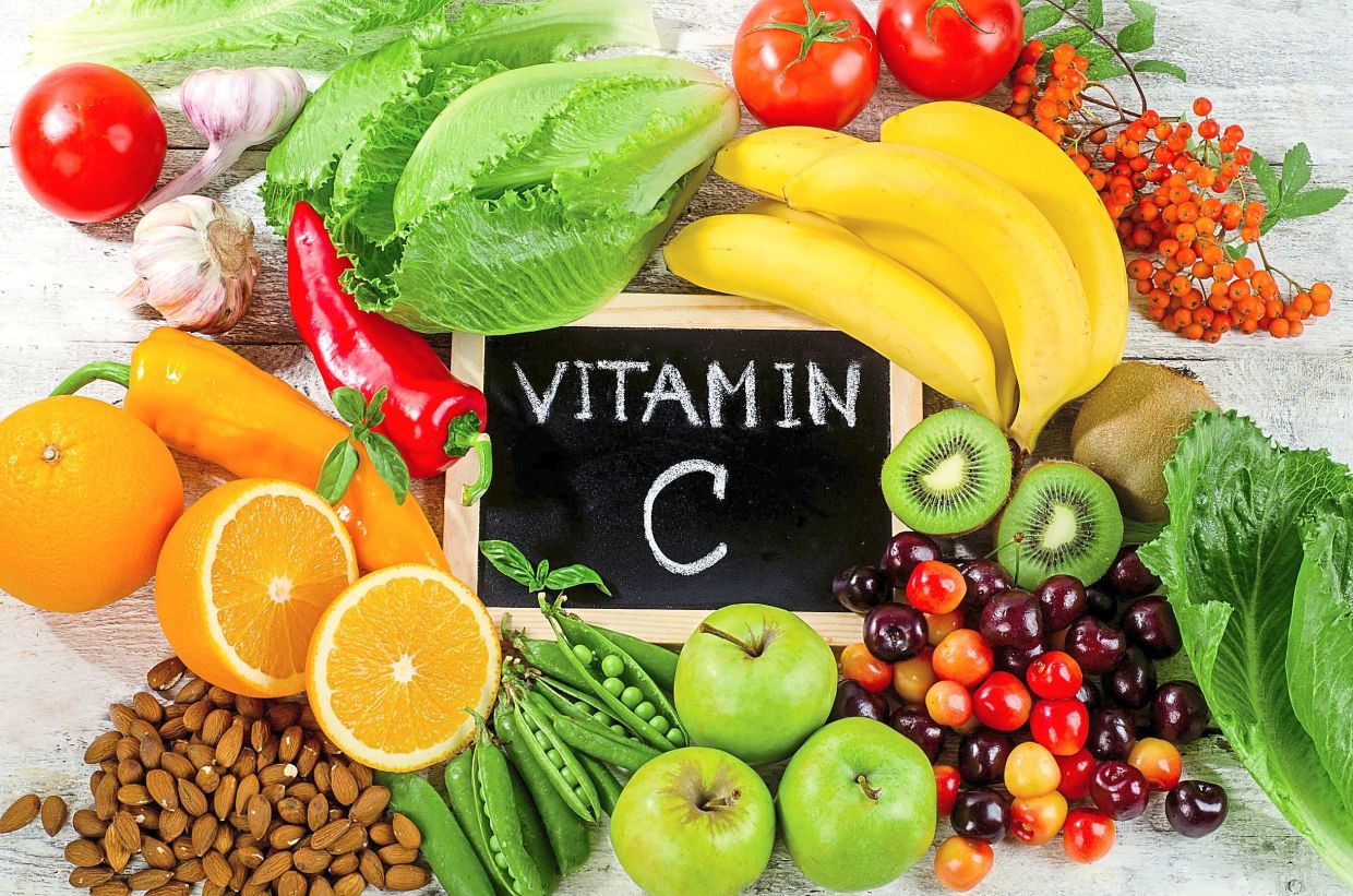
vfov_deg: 18.1
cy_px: 448
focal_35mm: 75
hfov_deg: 27.0
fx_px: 2813
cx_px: 676
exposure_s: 1/160
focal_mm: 50
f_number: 13
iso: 100
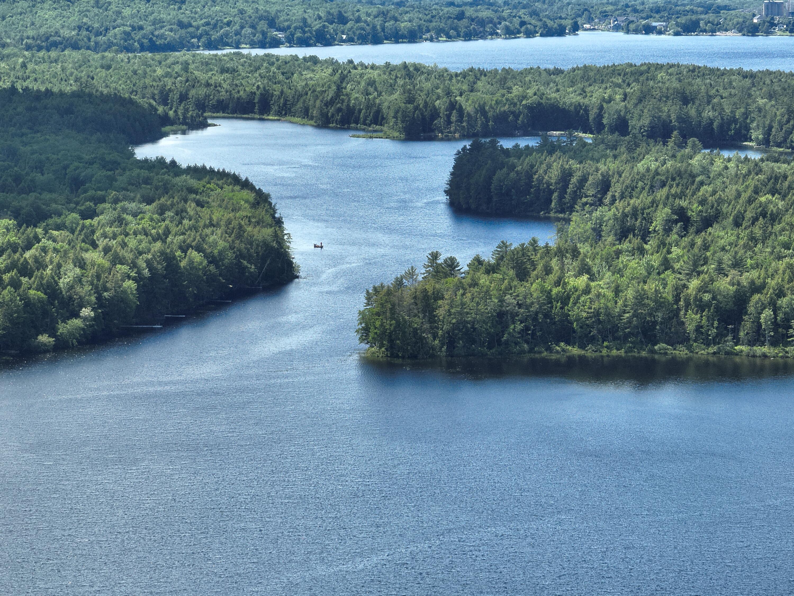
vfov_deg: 9.2
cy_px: 298
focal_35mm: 161
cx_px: 397
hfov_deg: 12.3
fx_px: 3693
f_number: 4.4
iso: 170
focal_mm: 29.85
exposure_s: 1/400
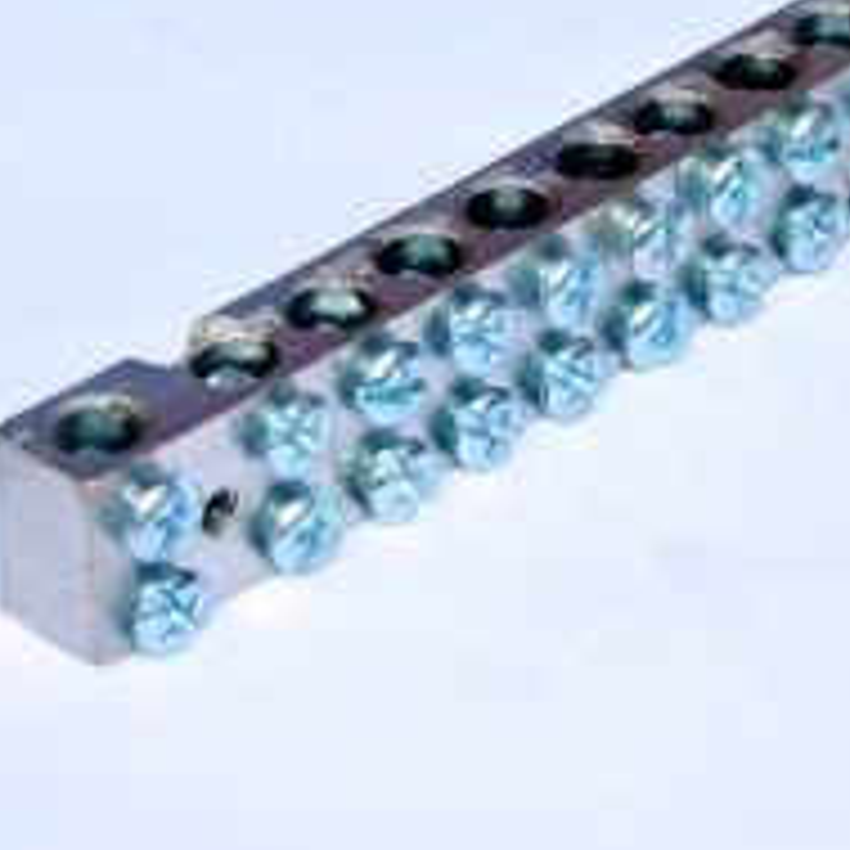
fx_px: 4639
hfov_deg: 10.4
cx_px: 814
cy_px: 328
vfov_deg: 10.5
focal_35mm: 167
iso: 200
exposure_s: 1/200
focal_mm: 62
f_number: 11
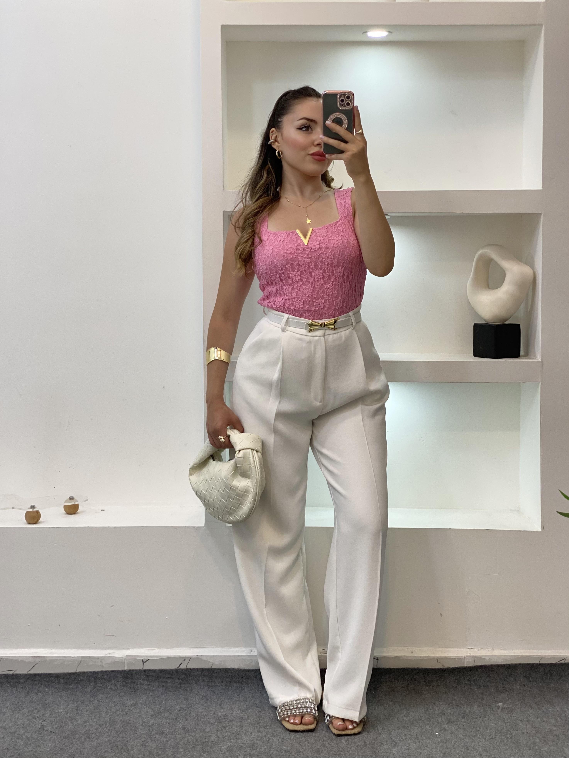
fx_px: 1140
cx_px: 284
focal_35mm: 52
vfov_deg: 36.8
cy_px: 379
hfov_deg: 28.0
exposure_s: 1/100
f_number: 2
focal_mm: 6
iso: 64
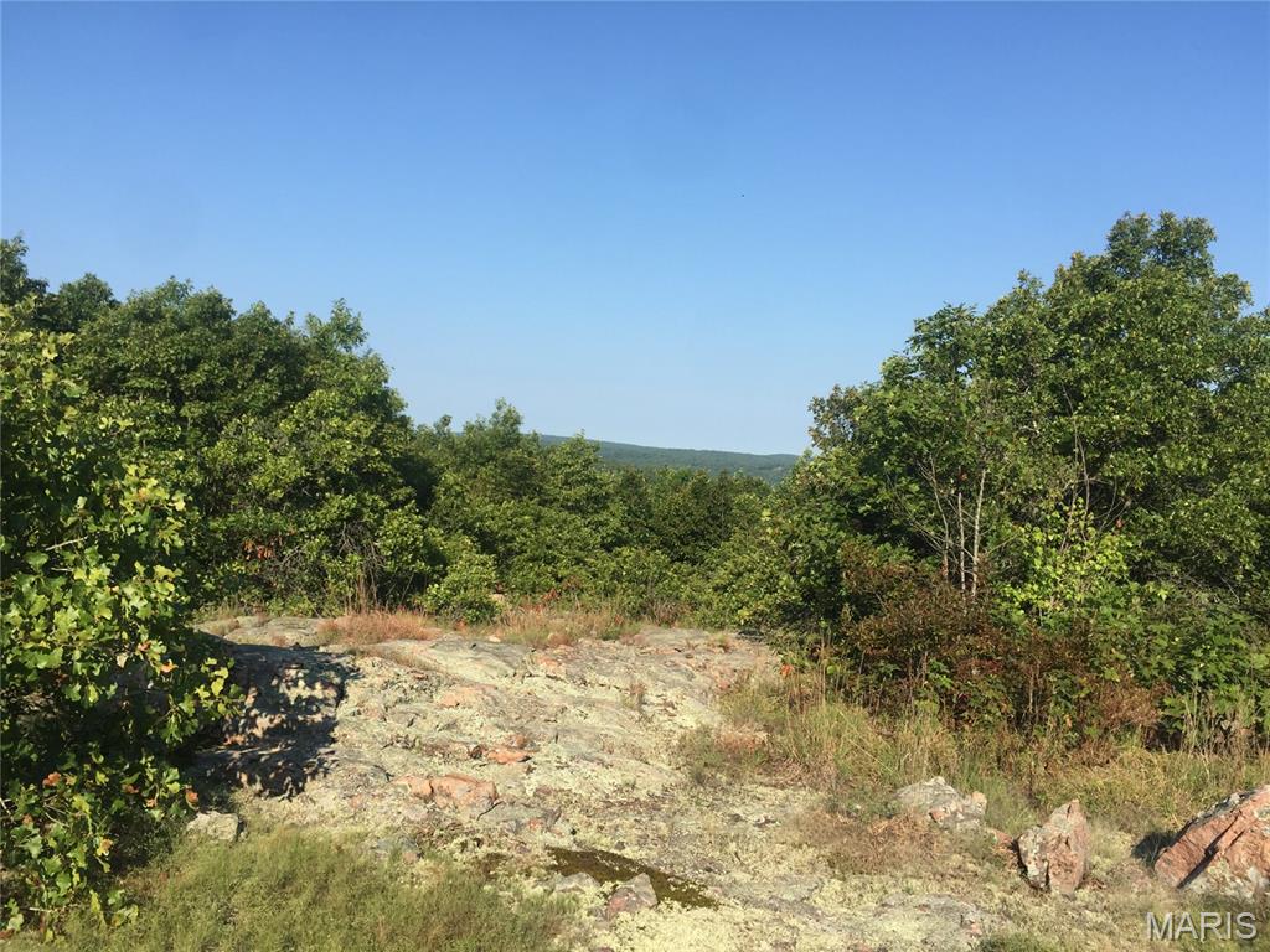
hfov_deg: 61.7
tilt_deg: -0.8
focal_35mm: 29
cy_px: 476
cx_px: 635
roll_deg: -4.4
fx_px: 1064
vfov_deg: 48.2
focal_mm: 4.15
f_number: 2.2
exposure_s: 1/1464
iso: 32
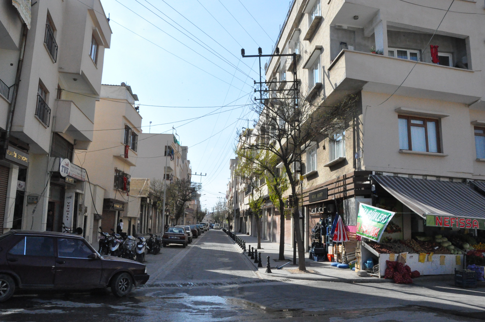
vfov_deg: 47.8
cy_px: 161
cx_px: 242
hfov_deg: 67.4
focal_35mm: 27
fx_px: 363
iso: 3200
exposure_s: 1/1000
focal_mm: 18
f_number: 16
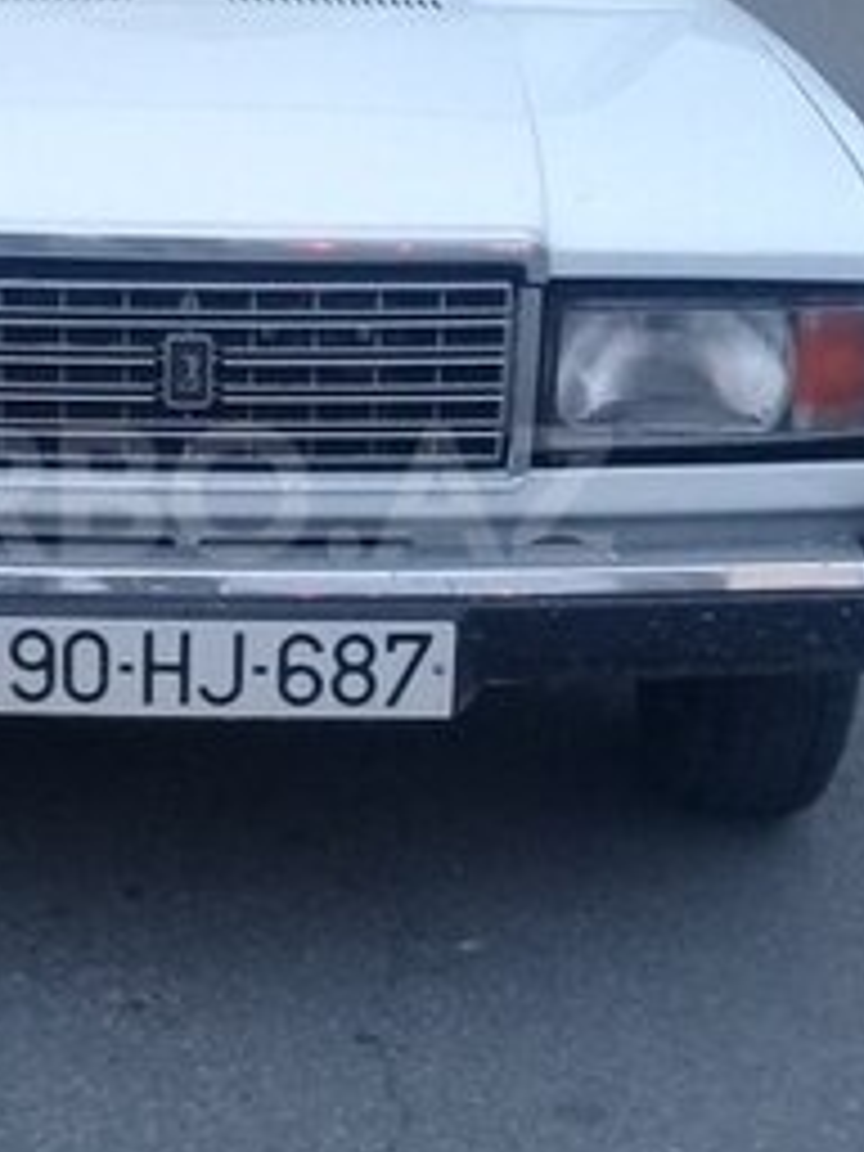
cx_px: 153
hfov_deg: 18.2
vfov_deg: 24.4
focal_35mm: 80
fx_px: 2662
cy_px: 493
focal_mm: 3.3
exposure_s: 1/33
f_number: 2.2
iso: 125
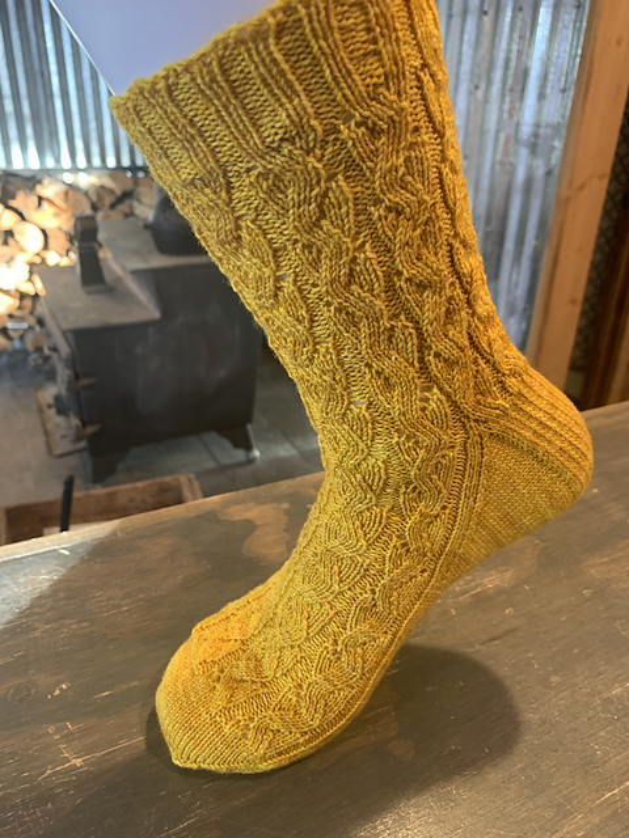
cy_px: 419
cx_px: 314
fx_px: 630
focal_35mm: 26
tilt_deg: -25.5
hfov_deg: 53.1
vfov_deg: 67.3
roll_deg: -2.0
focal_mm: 4.25
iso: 200
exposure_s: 1/60
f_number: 1.8
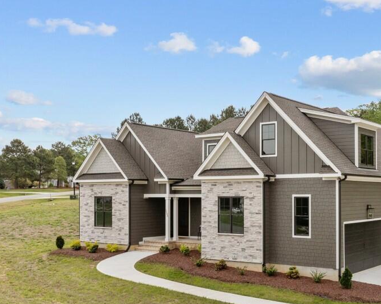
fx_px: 507
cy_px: 189
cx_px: 269
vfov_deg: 33.3
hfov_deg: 40.4
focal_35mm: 45
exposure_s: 1/500
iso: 100
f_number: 6.3
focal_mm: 10.26
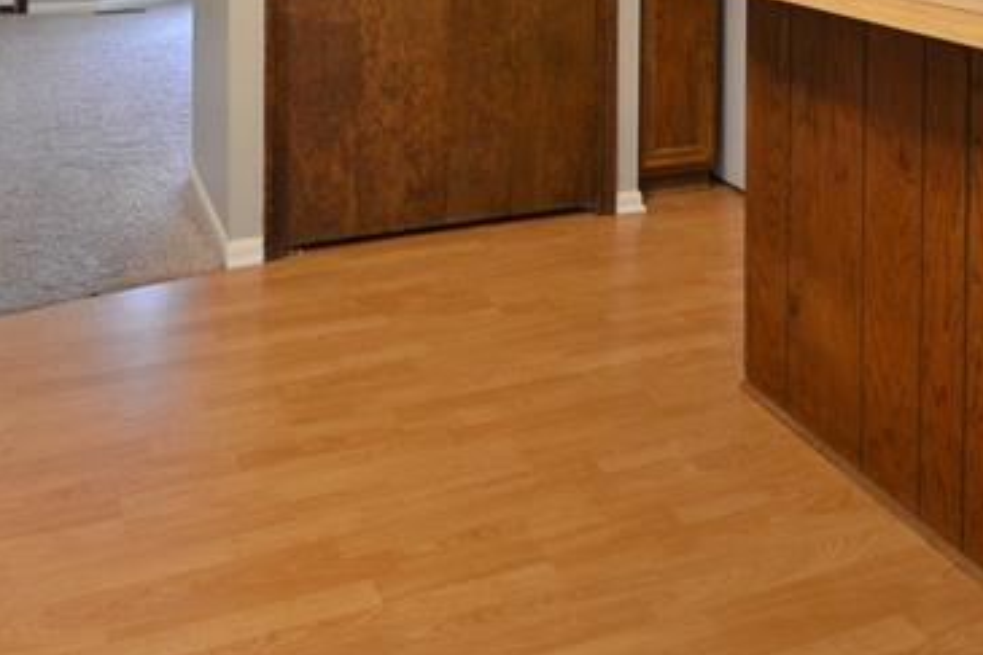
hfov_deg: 46.1
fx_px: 1146
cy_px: -146
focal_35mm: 42
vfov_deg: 27.7
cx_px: 598
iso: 1100
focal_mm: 10
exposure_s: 1/30
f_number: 3.5
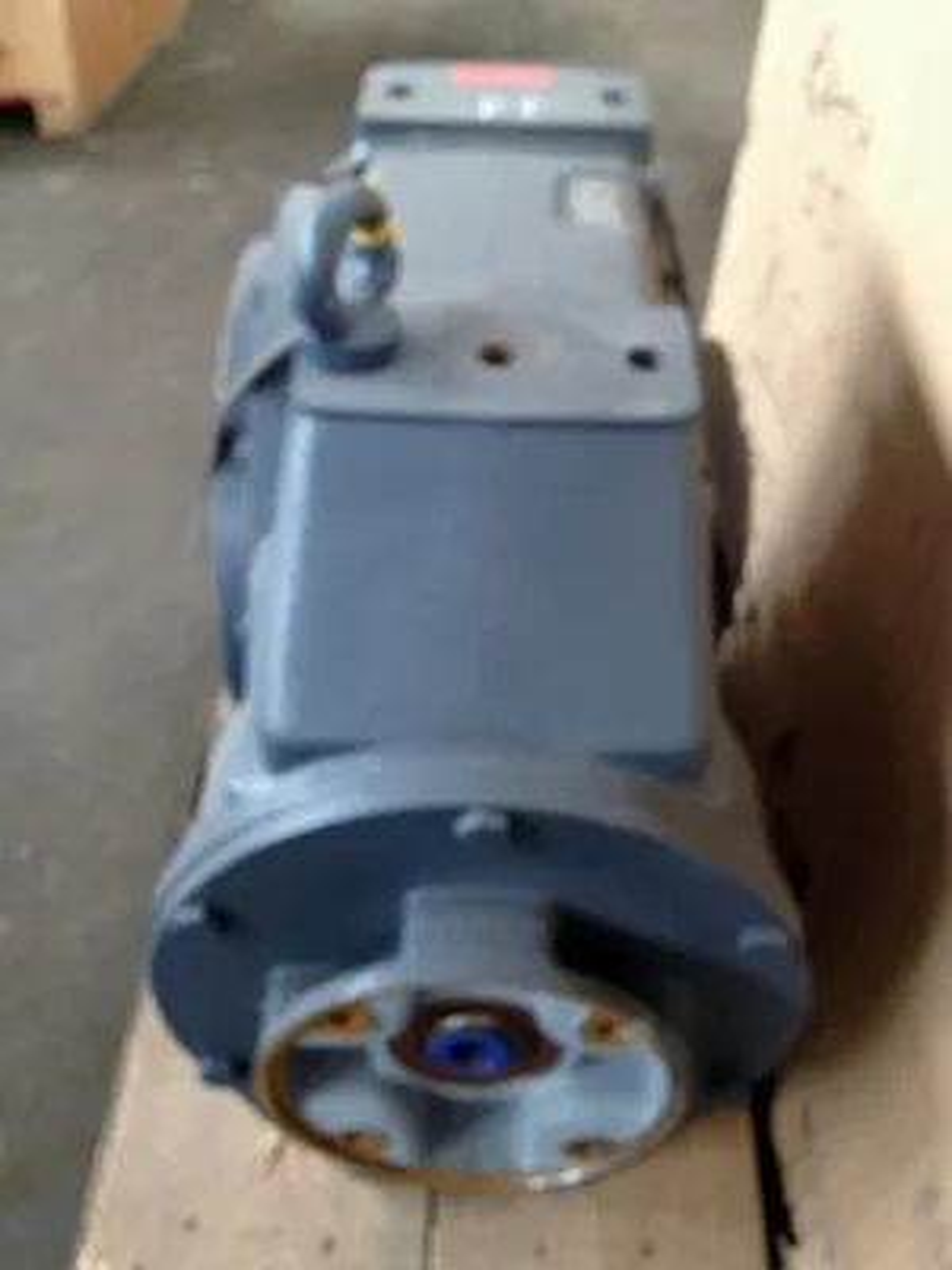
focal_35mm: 35
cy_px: 635
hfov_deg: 40.7
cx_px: 476
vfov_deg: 52.6
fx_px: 1283
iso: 125
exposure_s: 1/20
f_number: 2.4
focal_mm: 4.28
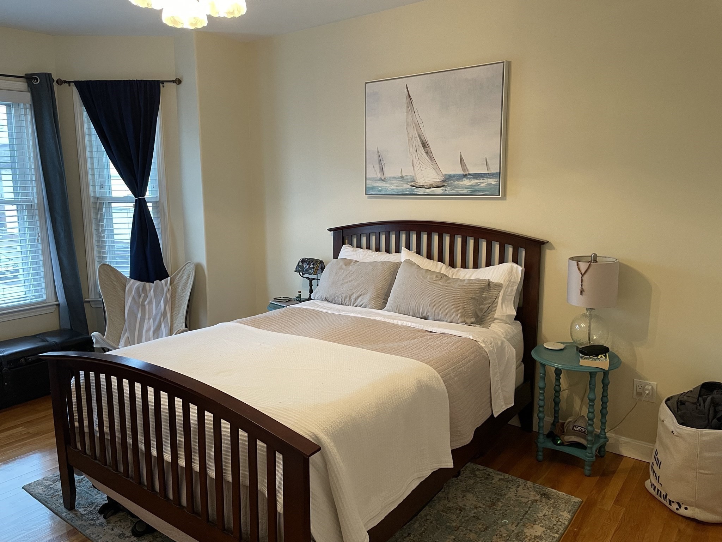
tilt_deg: -8.2
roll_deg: +0.6
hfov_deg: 67.3
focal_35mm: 26
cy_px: 271
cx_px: 361
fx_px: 542
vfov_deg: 53.1
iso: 320
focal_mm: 4.2
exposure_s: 1/60
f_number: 1.6
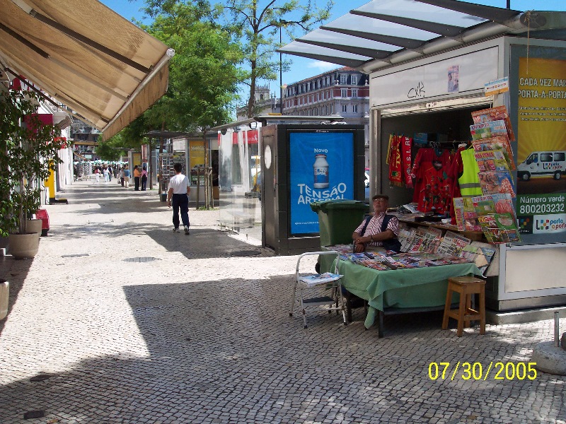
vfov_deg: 37.7
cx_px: 283
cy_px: 212
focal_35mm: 38
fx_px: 621
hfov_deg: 49.0
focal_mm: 8
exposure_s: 1/500
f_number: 4.8
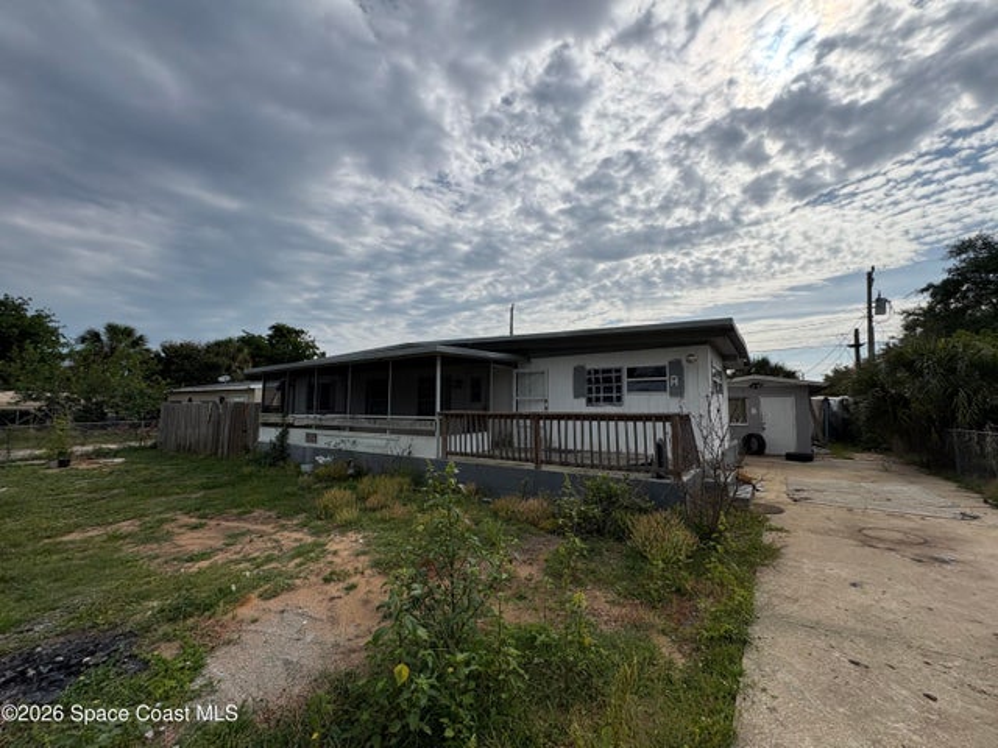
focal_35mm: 14
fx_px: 404
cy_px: 374
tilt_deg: +4.5
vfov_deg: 85.7
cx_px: 499
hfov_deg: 102.1
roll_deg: -0.8
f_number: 2.2
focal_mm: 2.22
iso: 50
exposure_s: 1/4630
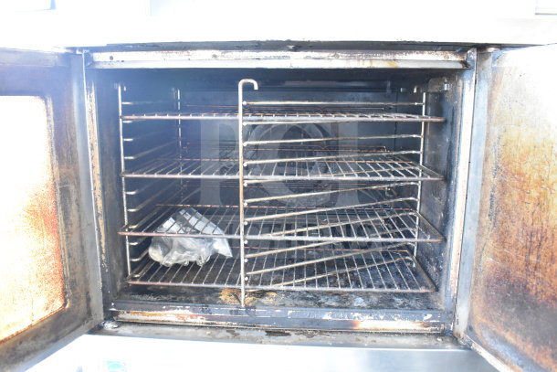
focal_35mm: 27
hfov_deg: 67.4
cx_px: 278
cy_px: 186
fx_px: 418
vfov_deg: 48.0
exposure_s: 1/100
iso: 6400
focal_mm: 18
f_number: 4.5
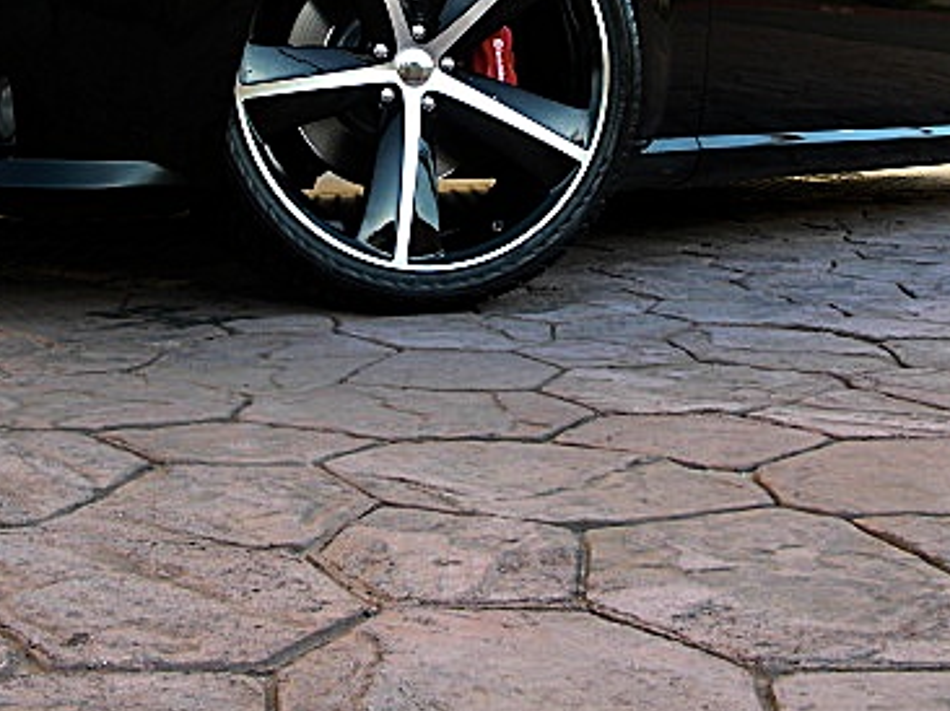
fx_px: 1728
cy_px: 93
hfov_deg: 30.7
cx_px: 397
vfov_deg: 22.8
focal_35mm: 63
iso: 50
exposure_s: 1/125
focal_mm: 6.3
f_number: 2.8
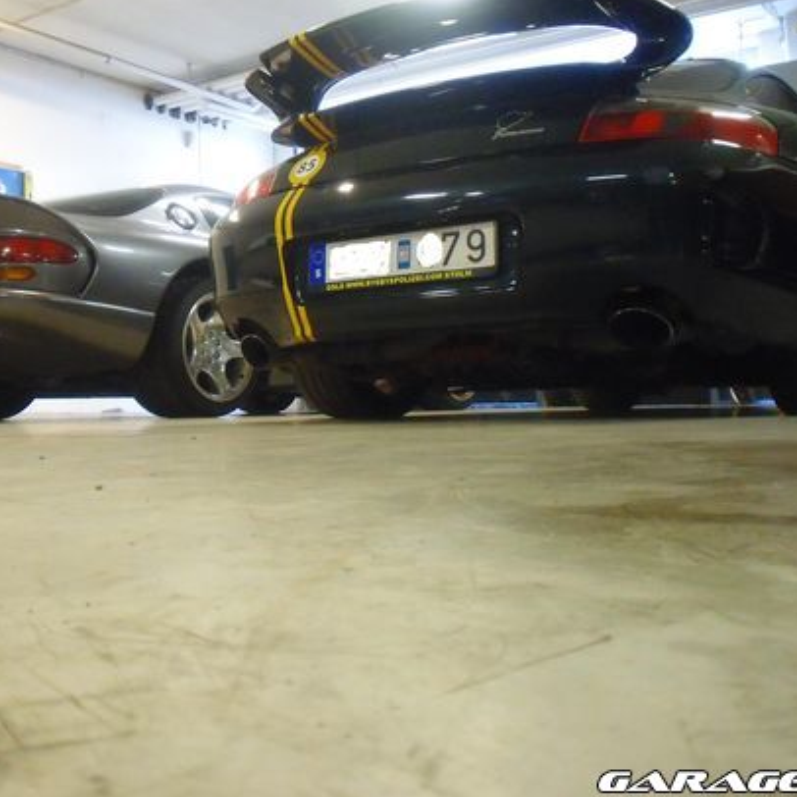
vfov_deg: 42.7
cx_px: 306
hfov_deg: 42.6
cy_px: 330
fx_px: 1016
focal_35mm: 39
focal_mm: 4.65
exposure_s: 1/15
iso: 400
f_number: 2.6
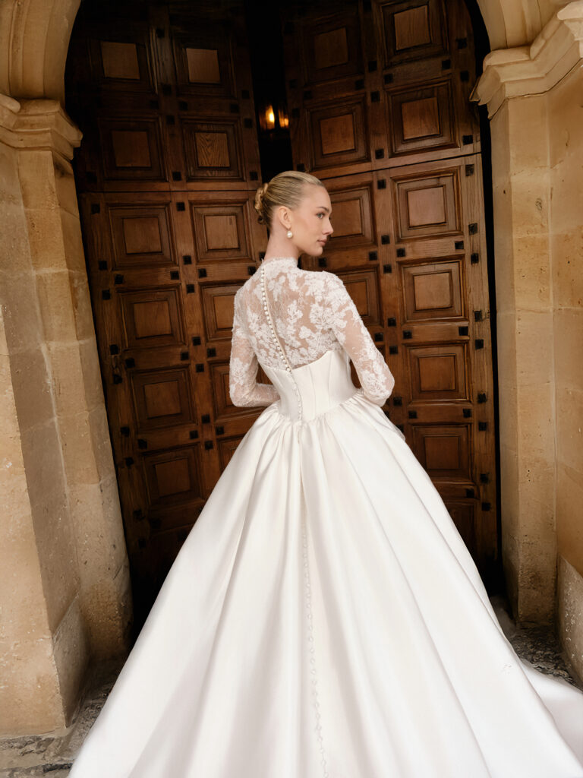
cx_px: 292
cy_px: 389
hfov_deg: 54.9
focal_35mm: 25
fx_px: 561
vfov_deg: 69.4
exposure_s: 1/250
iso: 500
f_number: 4.5
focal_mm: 32
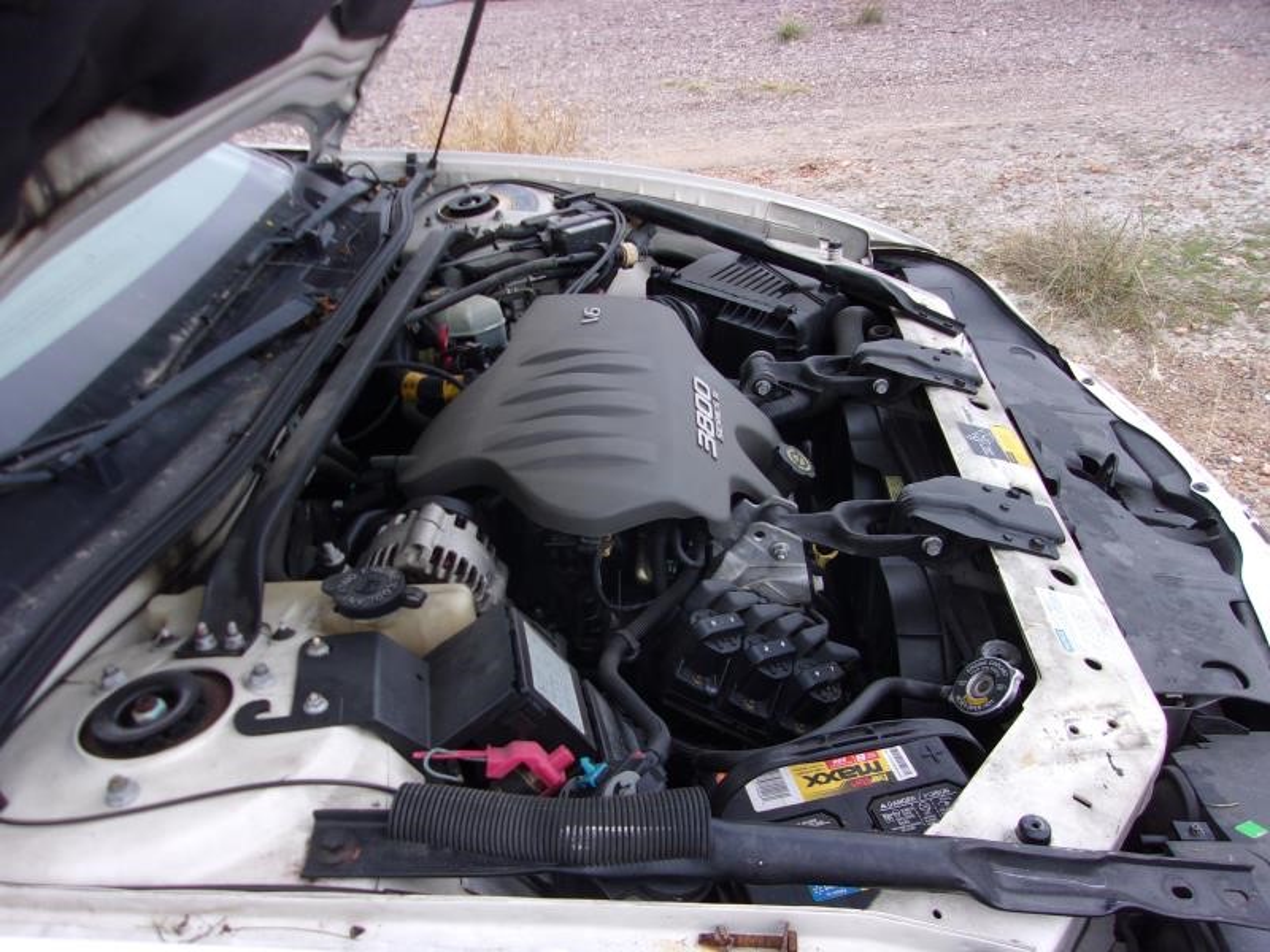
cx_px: 635
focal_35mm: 27
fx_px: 991
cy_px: 476
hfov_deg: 65.3
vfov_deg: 51.4
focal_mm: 4.9
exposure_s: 1/180
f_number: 3
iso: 80
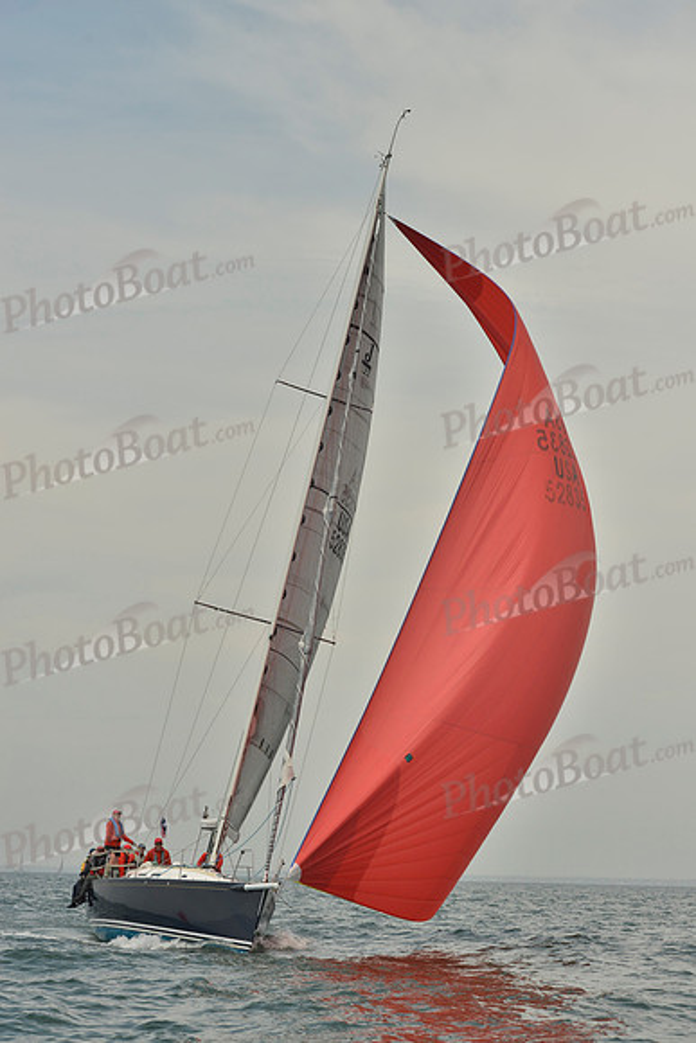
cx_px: 348
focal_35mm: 86
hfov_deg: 15.9
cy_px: 522
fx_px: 2492
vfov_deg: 23.6
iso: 280
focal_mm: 86
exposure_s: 1/1250
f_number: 9
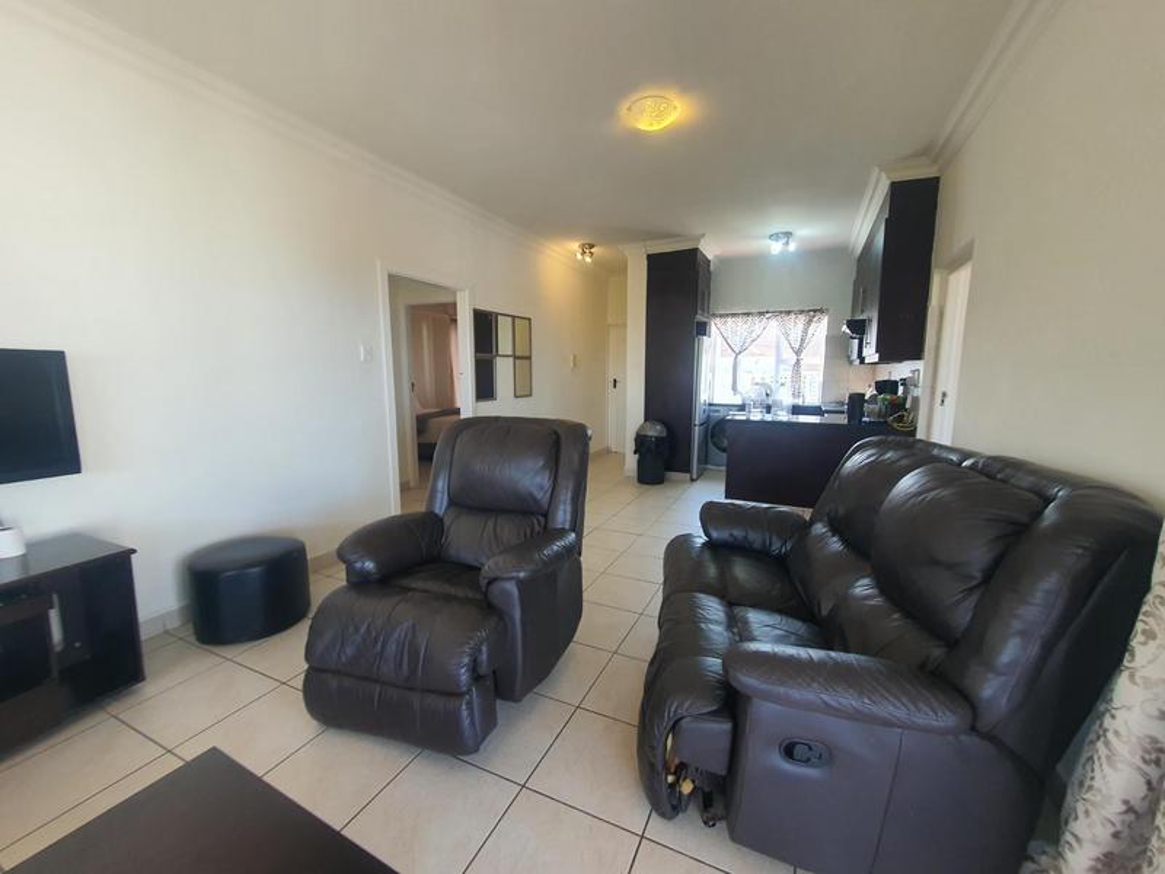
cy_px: 437
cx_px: 582
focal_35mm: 13
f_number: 2.2
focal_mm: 1.8
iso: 80
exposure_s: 1/50
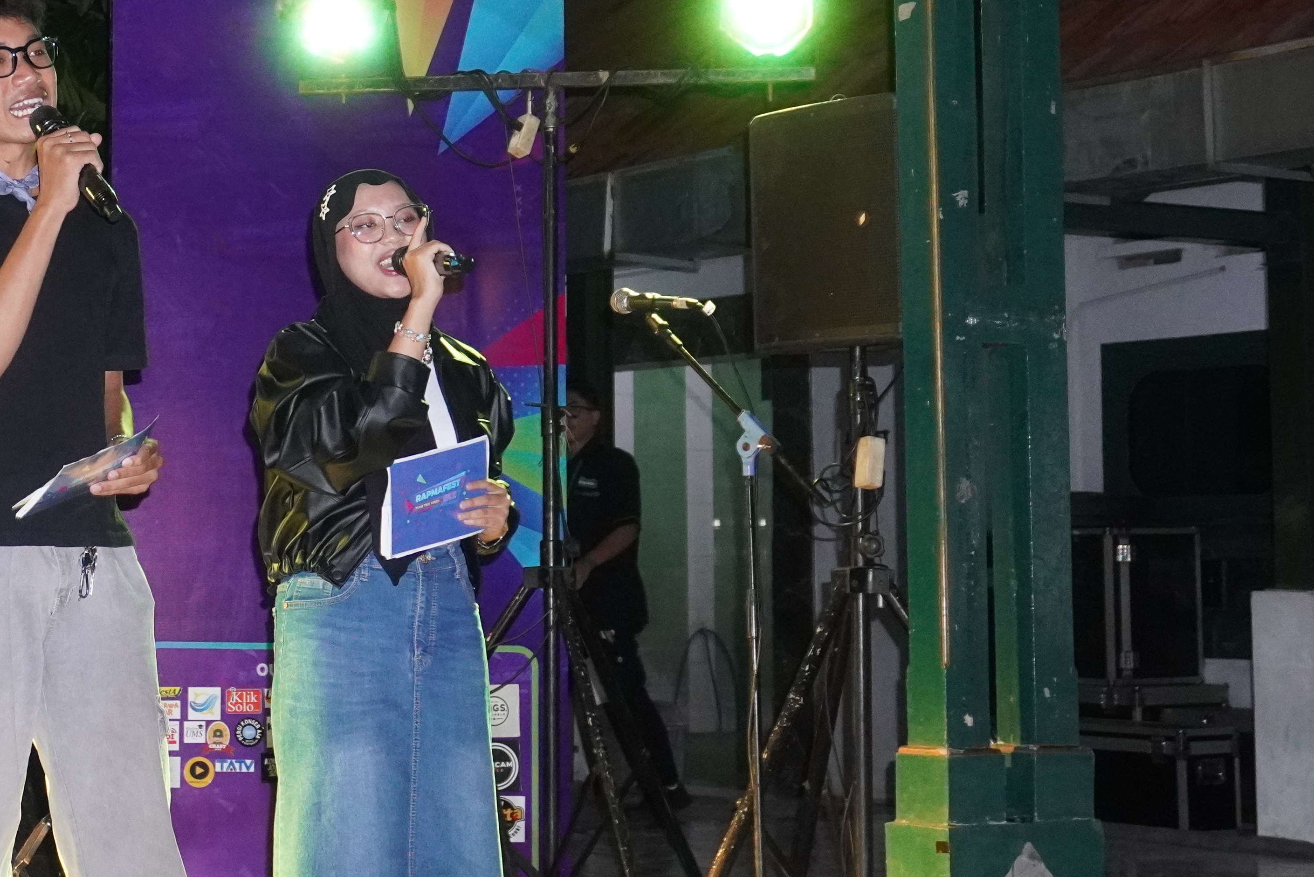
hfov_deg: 23.8
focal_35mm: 83
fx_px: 3030
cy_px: 324
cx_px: 110
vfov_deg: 16.4
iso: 3200
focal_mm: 26
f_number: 4.5
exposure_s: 1/125
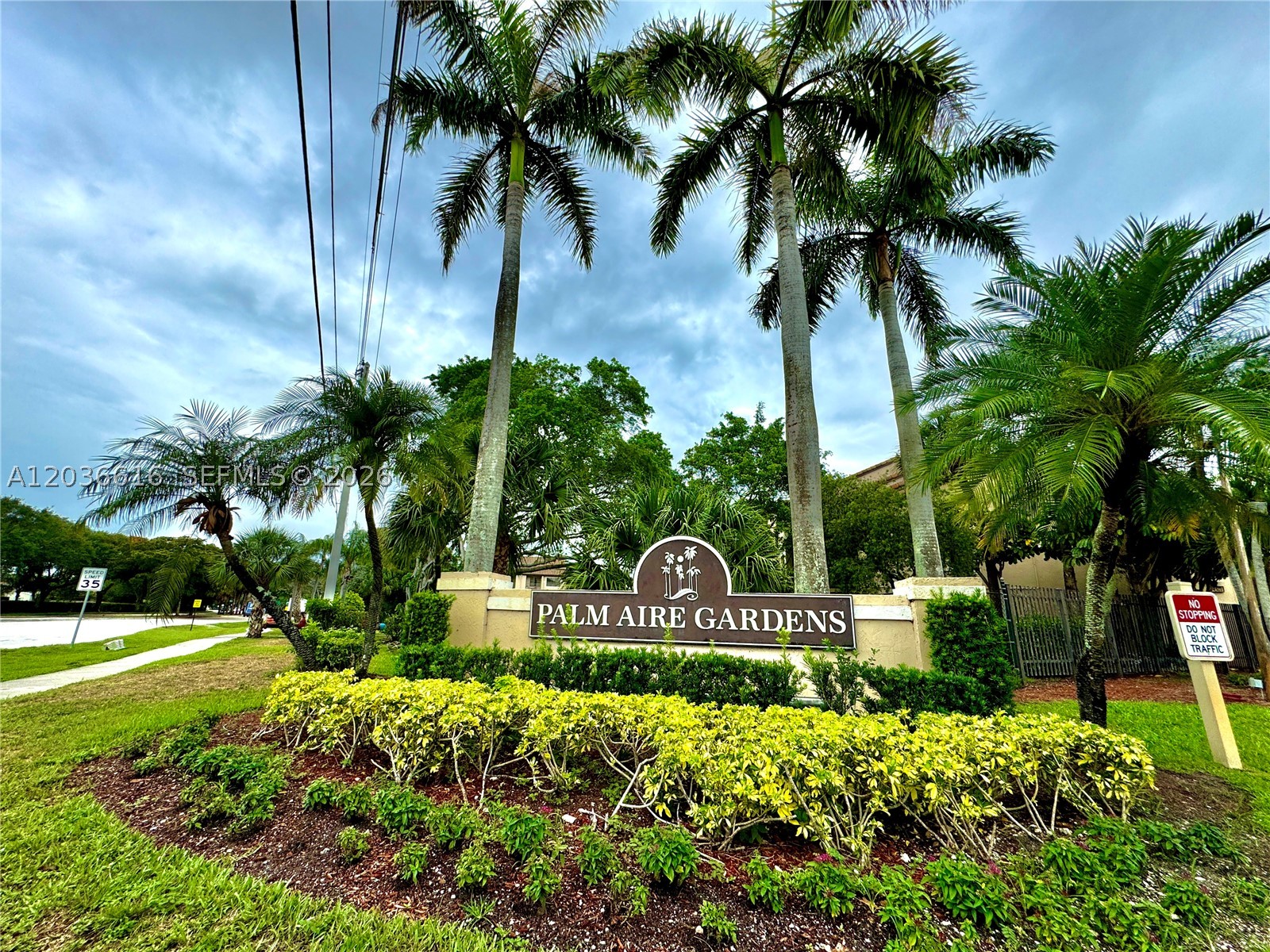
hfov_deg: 102.1
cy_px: 476
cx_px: 635
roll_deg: -2.1
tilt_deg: +15.3
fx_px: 514
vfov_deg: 85.7
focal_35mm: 14
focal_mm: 2.22
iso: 50
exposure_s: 1/1567
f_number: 2.2
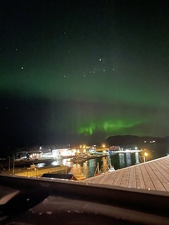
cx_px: 84
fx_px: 169
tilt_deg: +12.1
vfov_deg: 67.3
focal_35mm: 26
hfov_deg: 53.1
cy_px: 112
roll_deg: +4.2
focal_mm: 4.2
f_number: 1.6
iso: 2500
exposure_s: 1/2
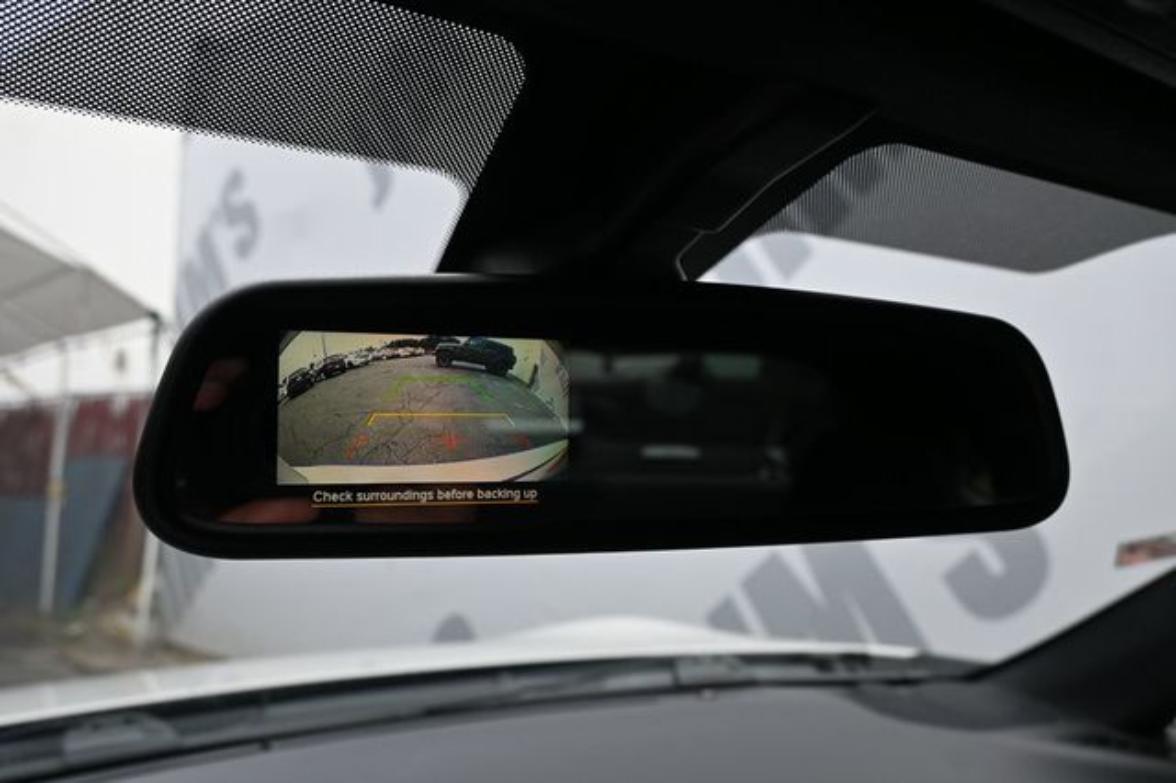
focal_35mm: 28
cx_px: 588
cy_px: 392
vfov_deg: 46.7
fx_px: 906
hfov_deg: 66.0
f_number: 5
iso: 200
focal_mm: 18.5
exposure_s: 1/250
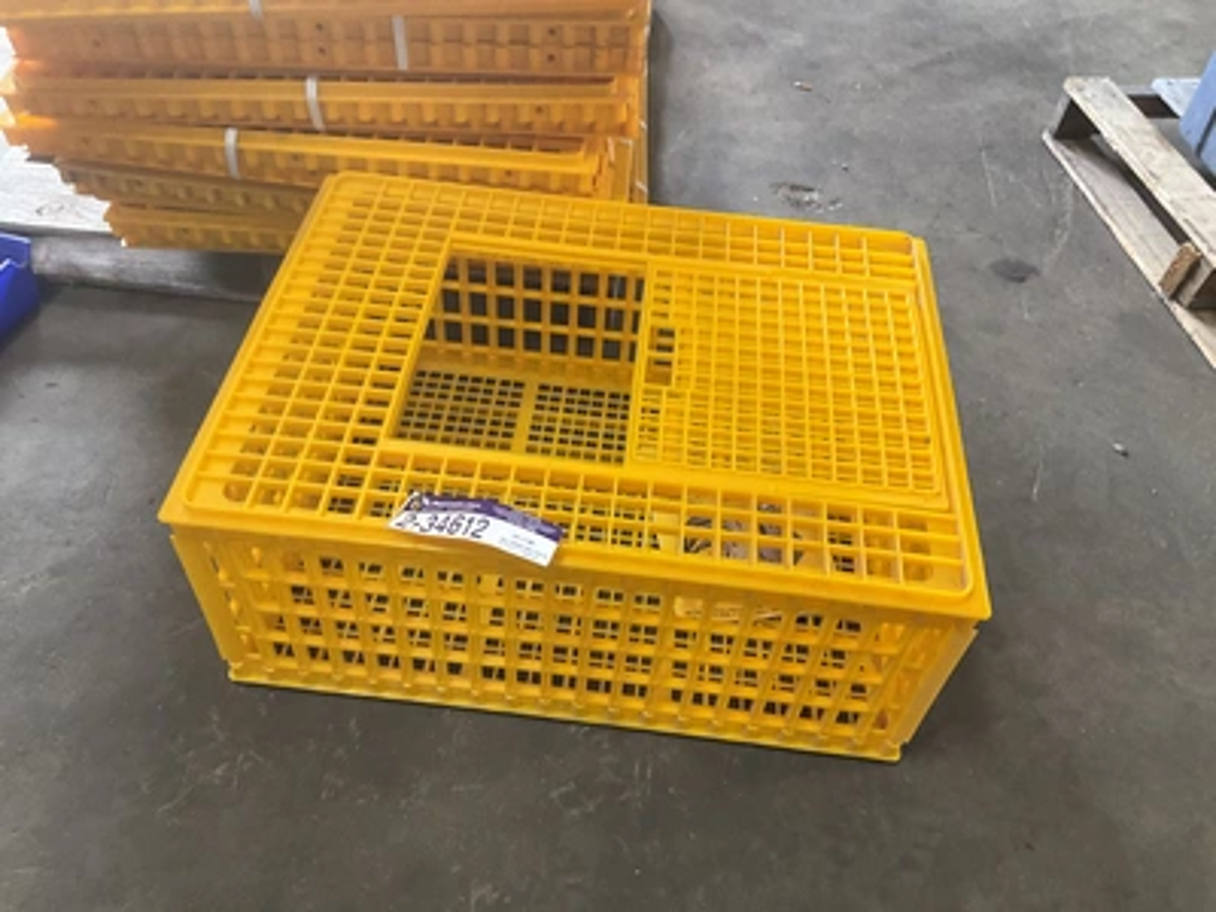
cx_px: 608
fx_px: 1019
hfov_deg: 61.7
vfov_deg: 48.2
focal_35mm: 29
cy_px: 456
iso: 160
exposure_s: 1/60
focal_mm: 3
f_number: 1.8
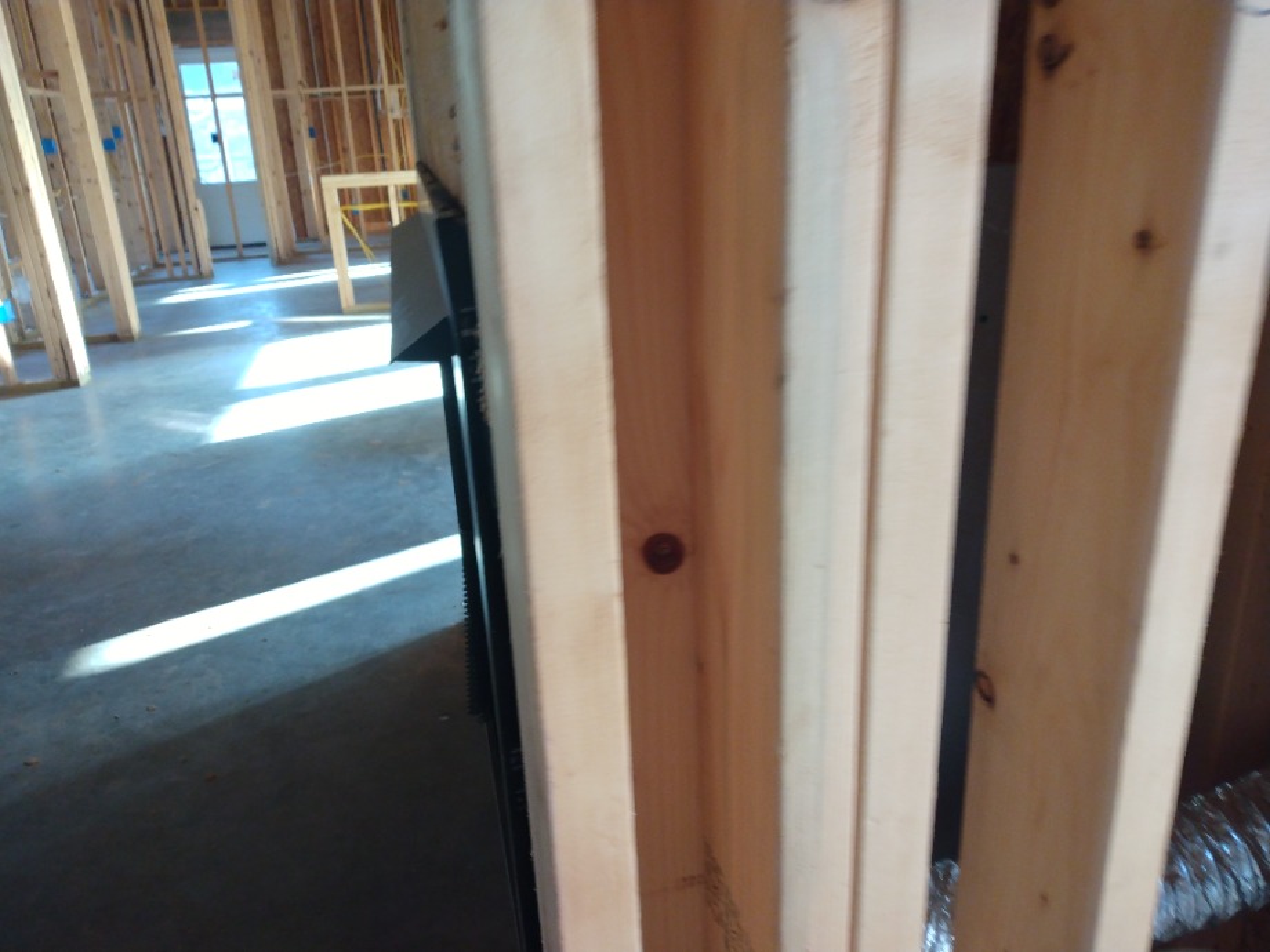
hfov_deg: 81.7
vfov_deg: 66.0
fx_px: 734
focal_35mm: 20
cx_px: 635
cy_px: 476
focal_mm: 3.54
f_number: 2
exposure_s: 1/30
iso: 222
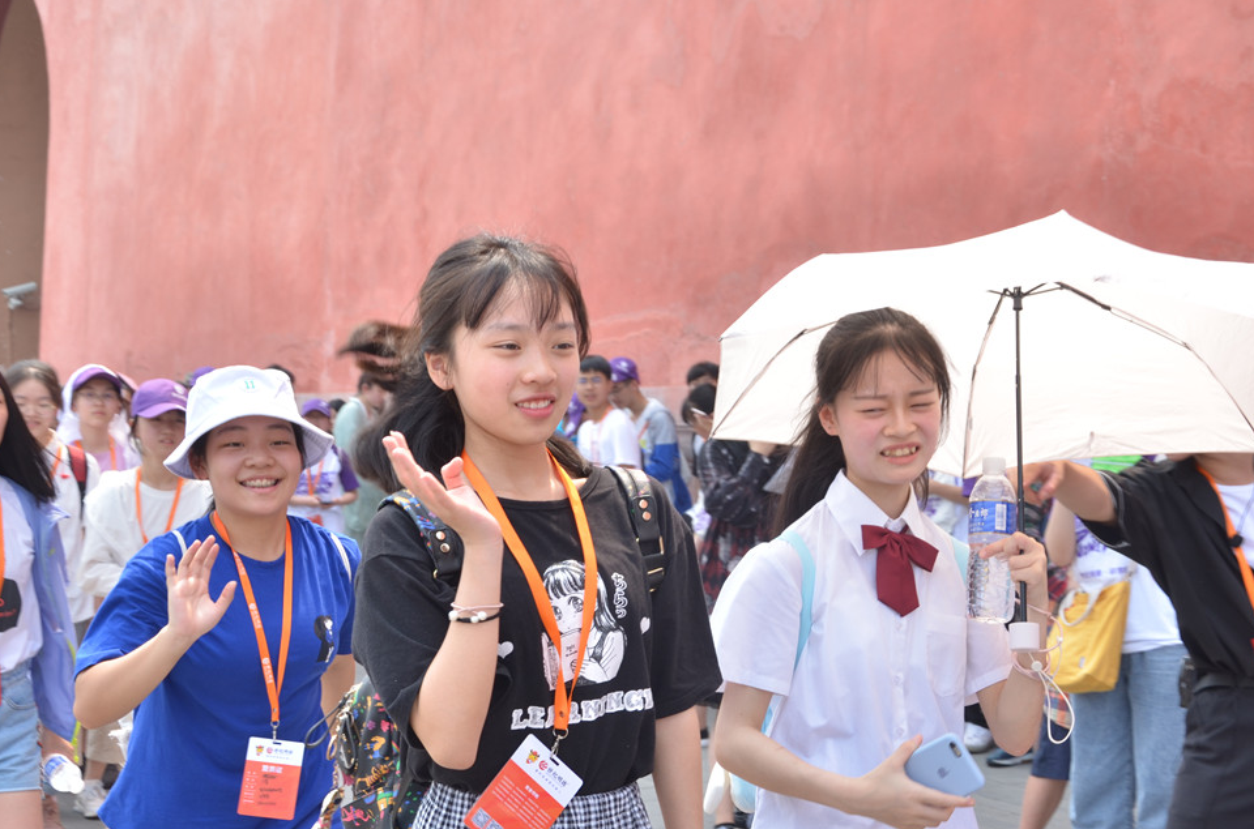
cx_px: 683
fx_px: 2085
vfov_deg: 22.5
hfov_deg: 33.5
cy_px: 493
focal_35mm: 60
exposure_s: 1/200
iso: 125
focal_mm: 32
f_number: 7.1
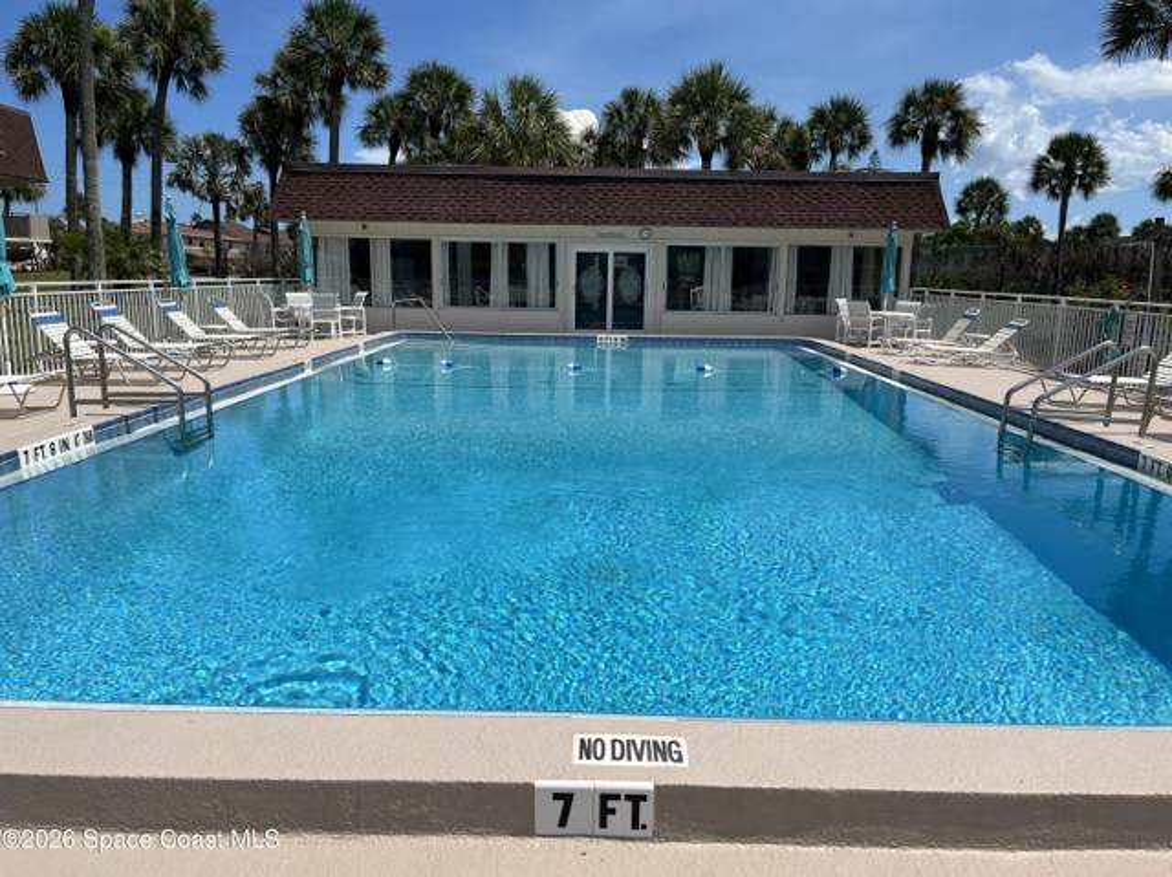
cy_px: 438
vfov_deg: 53.0
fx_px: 880
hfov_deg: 67.3
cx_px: 586
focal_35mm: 26
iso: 50
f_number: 1.6
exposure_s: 1/5319
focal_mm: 5.1
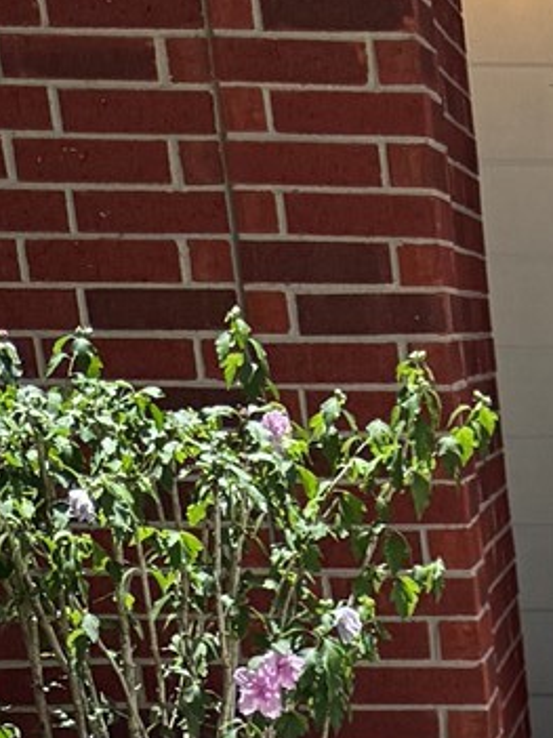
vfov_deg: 11.8
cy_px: 1703
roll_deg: -0.5
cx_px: 1356
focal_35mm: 140
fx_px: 2984
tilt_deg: -25.1
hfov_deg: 9.4
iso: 80
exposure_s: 1/2525
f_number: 1.78
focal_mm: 6.76
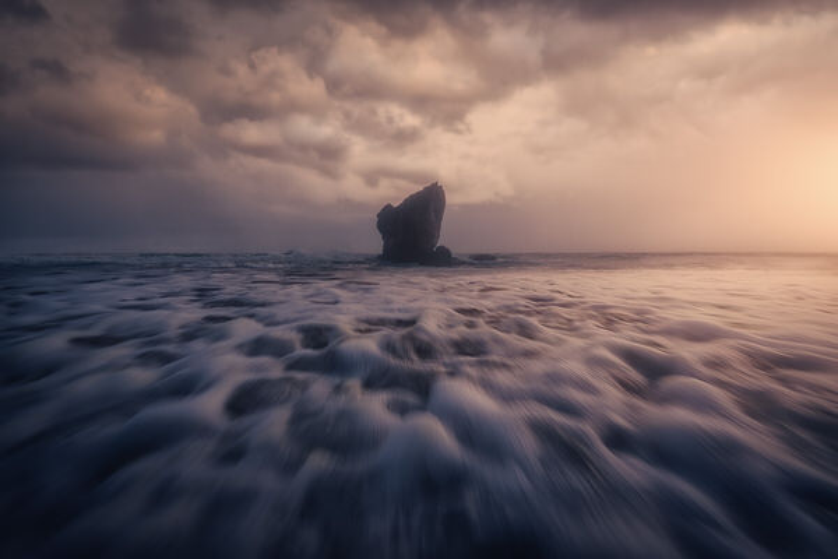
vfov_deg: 73.7
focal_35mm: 16
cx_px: 419
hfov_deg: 96.7
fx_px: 372
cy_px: 280
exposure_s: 1/100
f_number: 8
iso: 100
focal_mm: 16
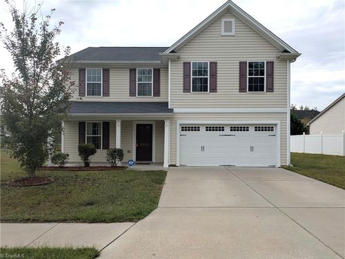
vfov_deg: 54.9
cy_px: 130
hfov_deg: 69.4
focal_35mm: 25
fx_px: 249
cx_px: 172
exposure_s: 1/2538
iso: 48
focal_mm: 5.43
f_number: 1.89
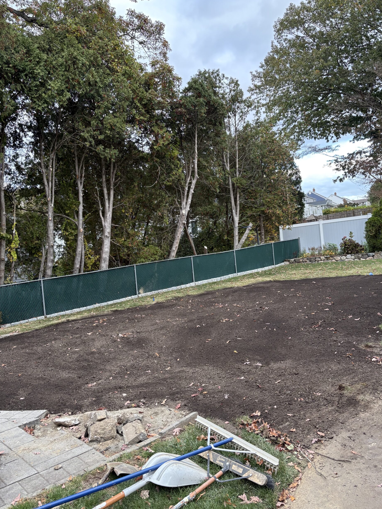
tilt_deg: +0.5
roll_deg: +4.2
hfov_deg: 51.4
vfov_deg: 65.3
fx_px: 397
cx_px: 189
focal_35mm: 27
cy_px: 256
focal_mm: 5.96
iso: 125
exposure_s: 1/122
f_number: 1.6
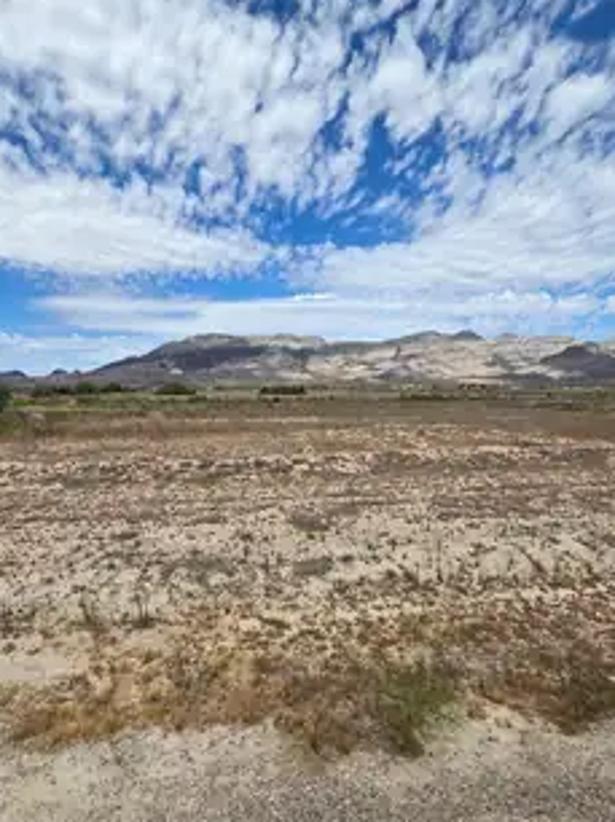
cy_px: 475
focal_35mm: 17
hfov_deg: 73.8
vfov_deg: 90.4
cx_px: 244
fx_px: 403
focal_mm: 2.2
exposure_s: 1/2851
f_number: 1.9
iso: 40
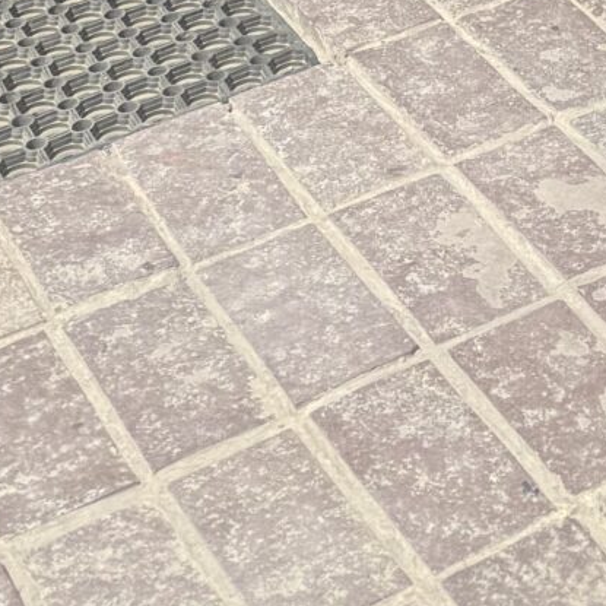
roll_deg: +0.8
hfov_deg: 12.7
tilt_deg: -5.1
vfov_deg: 10.1
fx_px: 2595
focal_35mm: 131
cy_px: -1187
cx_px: 895
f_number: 1.78
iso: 80
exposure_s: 1/1385
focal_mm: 6.76
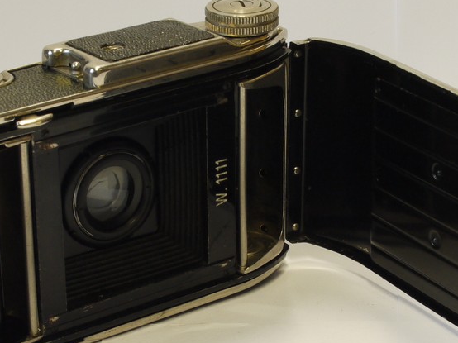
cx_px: 192
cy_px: 249
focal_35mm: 130
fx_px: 1719
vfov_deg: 11.4
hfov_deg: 15.2
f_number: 10
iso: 400
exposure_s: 1/13
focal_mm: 30
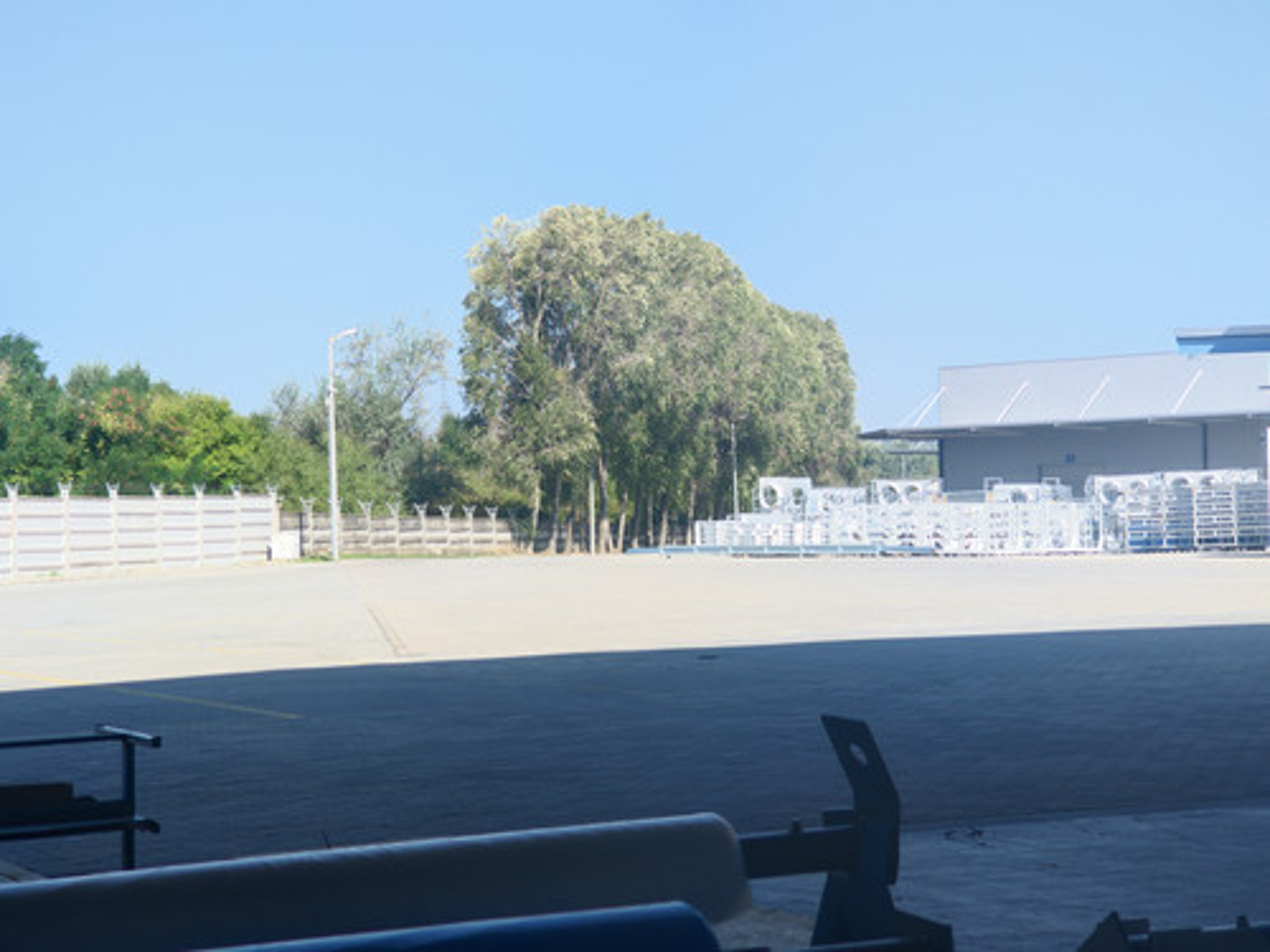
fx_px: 2311
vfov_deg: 23.3
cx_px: 635
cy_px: 476
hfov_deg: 30.7
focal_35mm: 63
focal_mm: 7.06
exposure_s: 1/622
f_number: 2
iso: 54
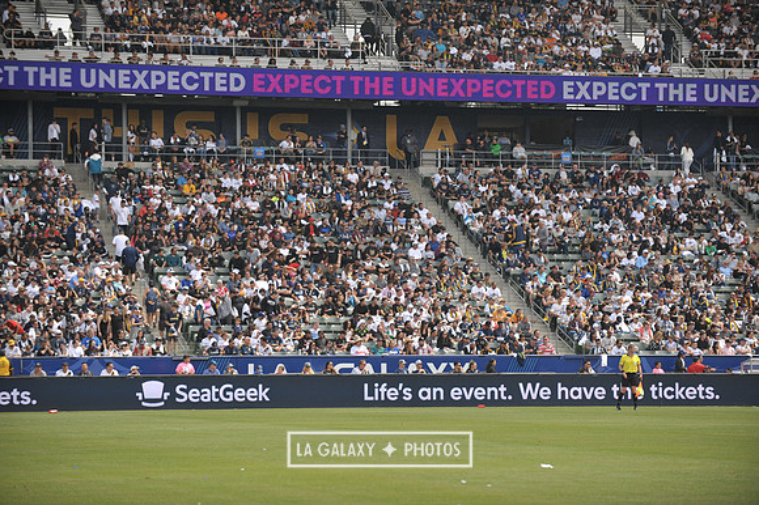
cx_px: 380
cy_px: 252
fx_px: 2739
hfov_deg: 15.8
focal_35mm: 130
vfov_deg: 10.5
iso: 320
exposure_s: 1/2500
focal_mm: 130
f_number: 3.5
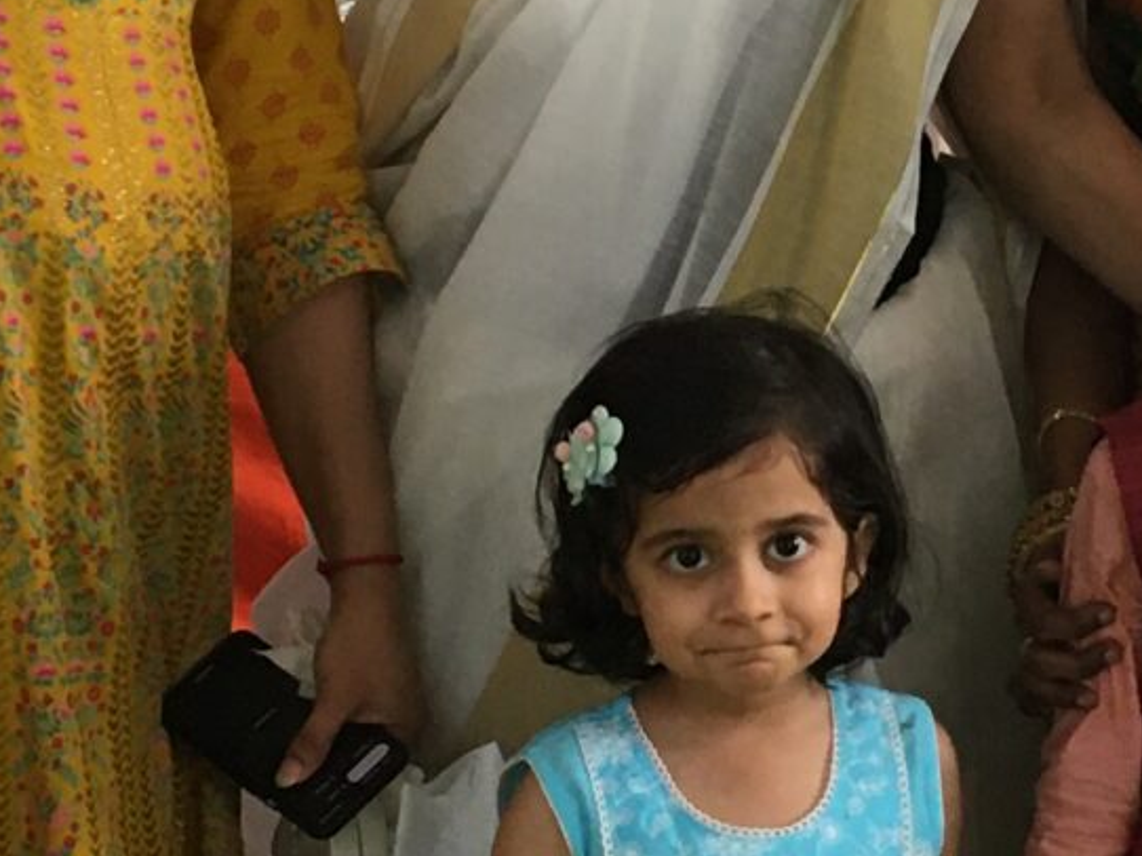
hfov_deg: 14.3
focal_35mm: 137
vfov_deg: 10.8
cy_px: 453
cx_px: 1007
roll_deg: +1.4
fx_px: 4518
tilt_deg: -12.4
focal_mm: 4.15
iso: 40
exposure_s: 1/30
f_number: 2.2
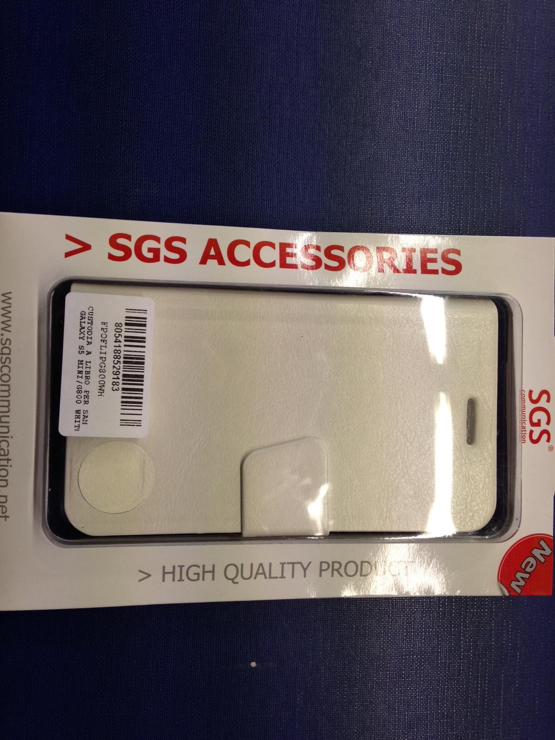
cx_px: 278
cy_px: 370
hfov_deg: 42.9
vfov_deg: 55.4
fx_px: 705
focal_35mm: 33
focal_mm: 4.12
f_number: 2.4
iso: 64
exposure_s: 1/40
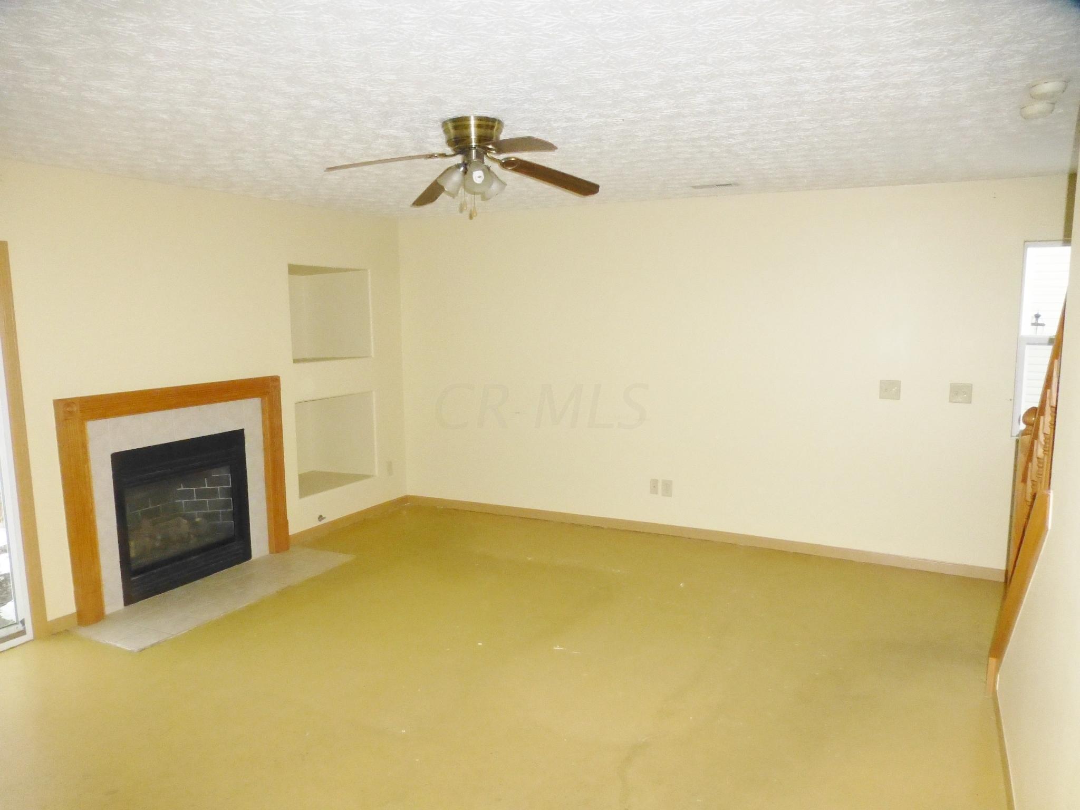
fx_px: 749
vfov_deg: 56.8
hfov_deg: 71.6
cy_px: 405
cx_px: 540
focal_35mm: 24
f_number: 3.3
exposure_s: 1/60
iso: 800
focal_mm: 4.3
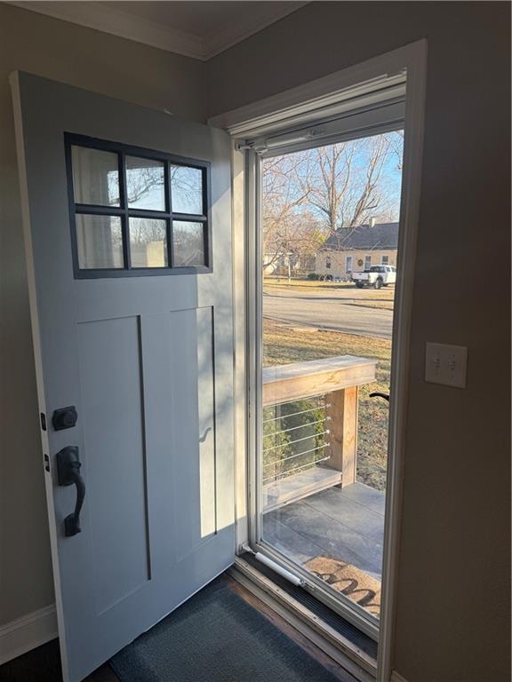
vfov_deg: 71.6
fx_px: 473
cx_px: 256
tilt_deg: -6.5
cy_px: 341
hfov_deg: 56.8
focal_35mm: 24
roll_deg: -0.7
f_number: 1.78
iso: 80
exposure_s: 1/722
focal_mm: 6.76
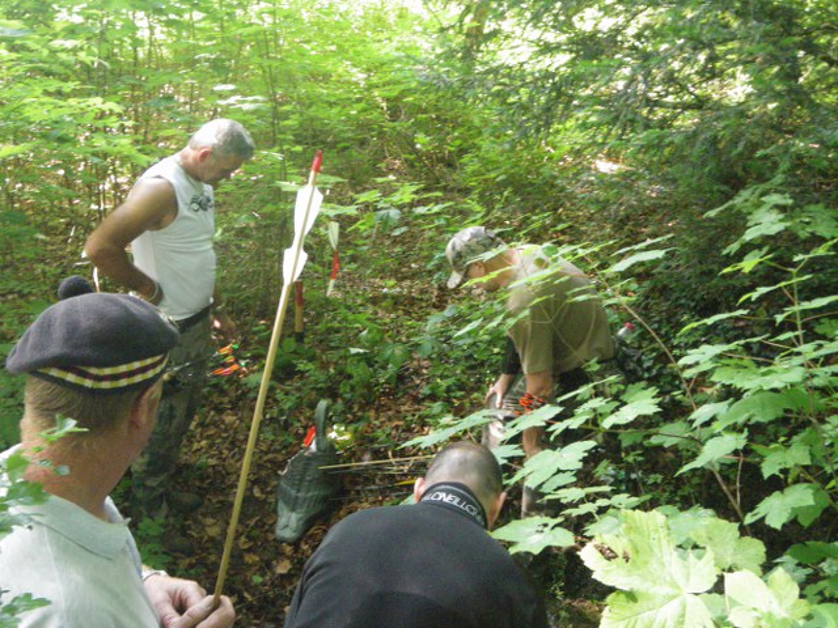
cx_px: 419
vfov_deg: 41.8
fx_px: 823
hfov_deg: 54.0
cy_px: 314
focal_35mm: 34
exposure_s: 1/50
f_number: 3.8
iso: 640
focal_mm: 6.1
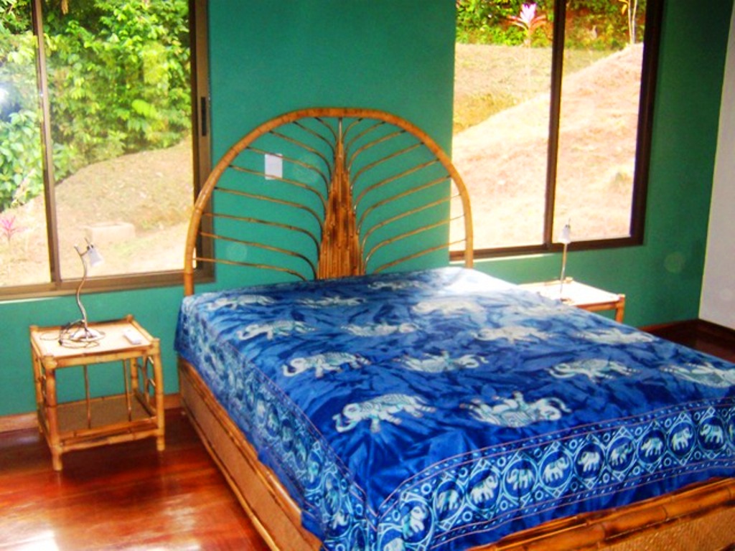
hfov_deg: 51.4
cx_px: 368
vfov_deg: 39.7
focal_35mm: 36
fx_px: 764
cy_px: 276
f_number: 2.4
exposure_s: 1/60
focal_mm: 5.6
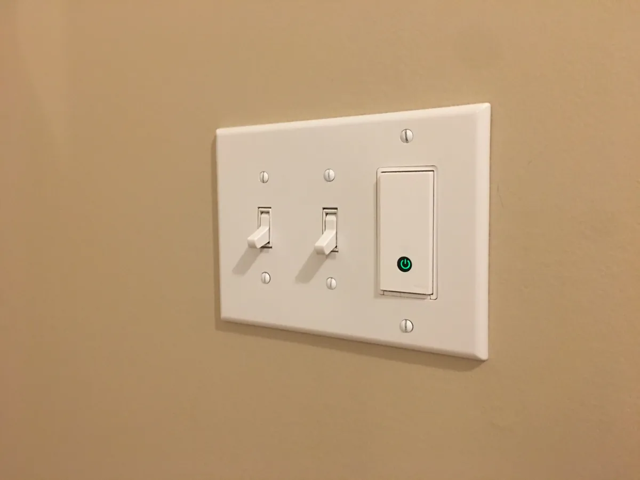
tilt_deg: -5.9
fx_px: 536
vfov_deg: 48.2
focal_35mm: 29
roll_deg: +1.4
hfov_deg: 61.7
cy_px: 240
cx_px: 320
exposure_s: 1/15
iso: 100
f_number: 2.2
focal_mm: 4.15
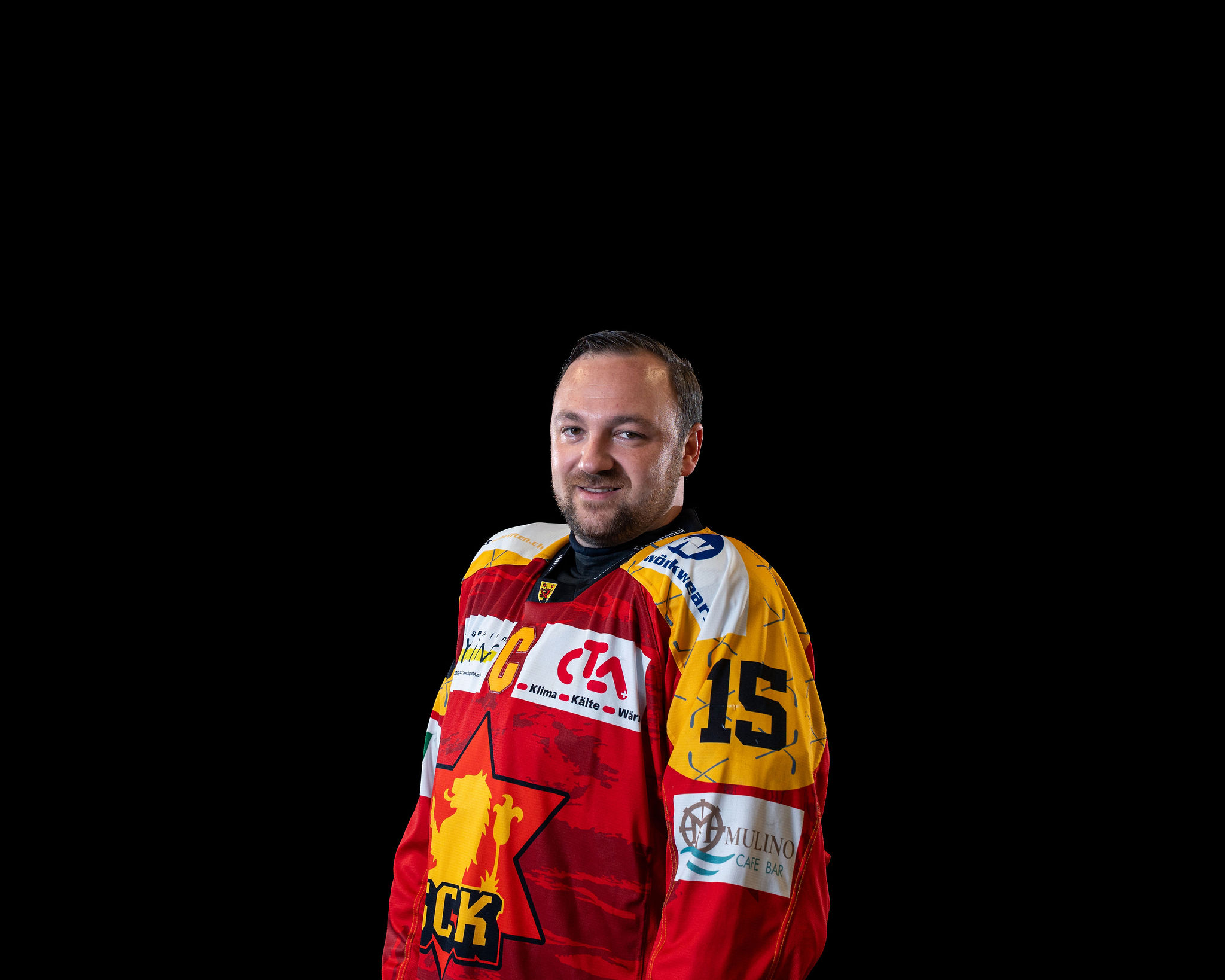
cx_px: 608
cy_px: 490
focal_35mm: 79
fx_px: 2858
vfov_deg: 19.5
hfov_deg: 24.2
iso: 200
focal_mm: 70
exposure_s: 1/100
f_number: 5
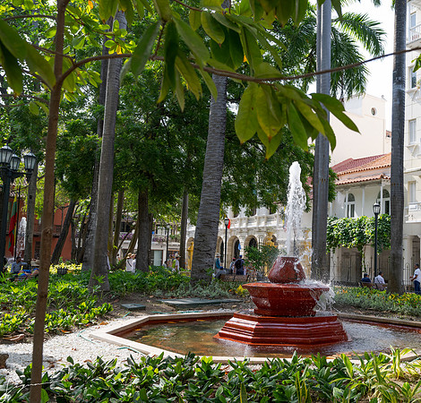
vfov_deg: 43.6
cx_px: 303
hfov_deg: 44.2
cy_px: 202
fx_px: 504
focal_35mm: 37
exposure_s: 1/250
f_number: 7.1
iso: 250
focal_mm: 30
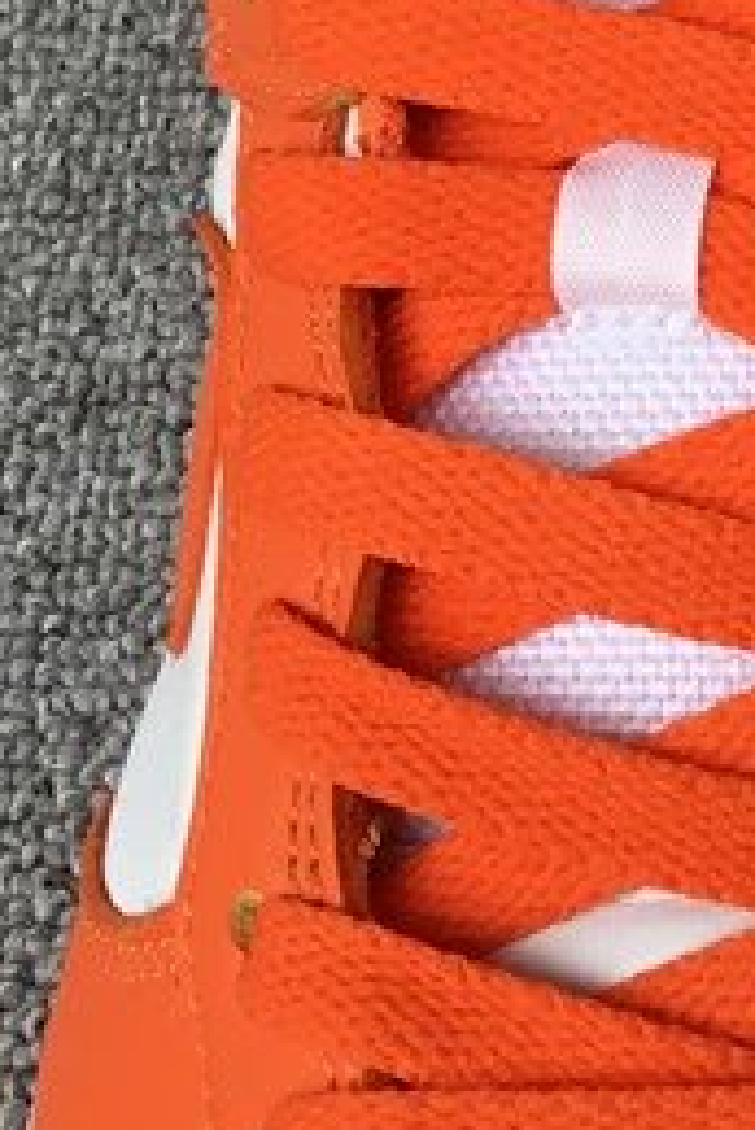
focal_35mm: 112
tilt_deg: -51.9
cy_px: 116
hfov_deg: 11.3
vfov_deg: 18.0
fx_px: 3518
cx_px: 1392
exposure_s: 1/160
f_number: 2.4
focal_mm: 3.3
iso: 25
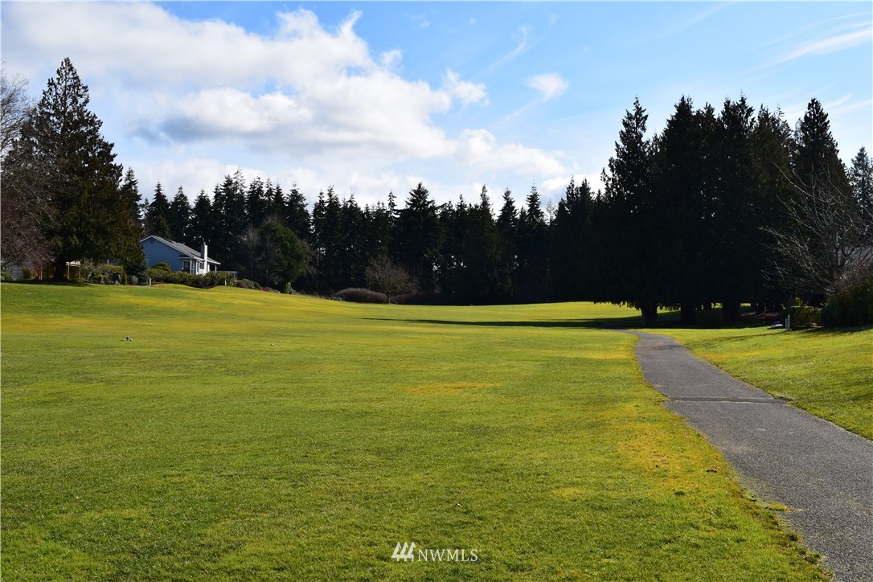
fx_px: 946
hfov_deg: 49.6
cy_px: 291
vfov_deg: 34.2
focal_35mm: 39
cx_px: 436
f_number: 11
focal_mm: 26
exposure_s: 1/500
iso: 320
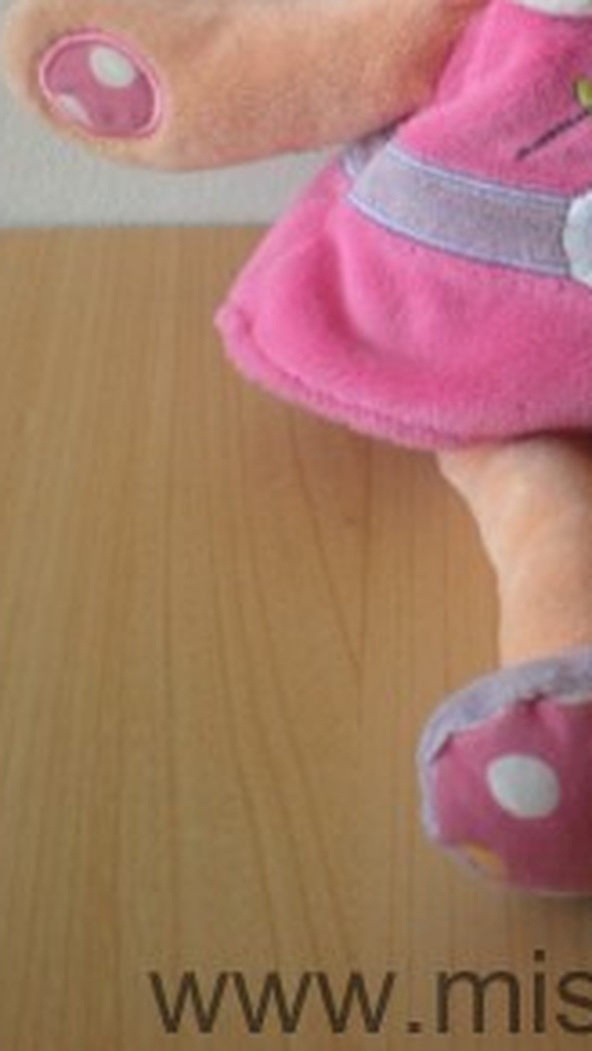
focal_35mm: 74
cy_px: 126
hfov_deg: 15.8
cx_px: 686
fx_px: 2062
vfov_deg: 27.6
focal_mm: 6.3
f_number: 3.1
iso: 64
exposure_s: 1/69.5
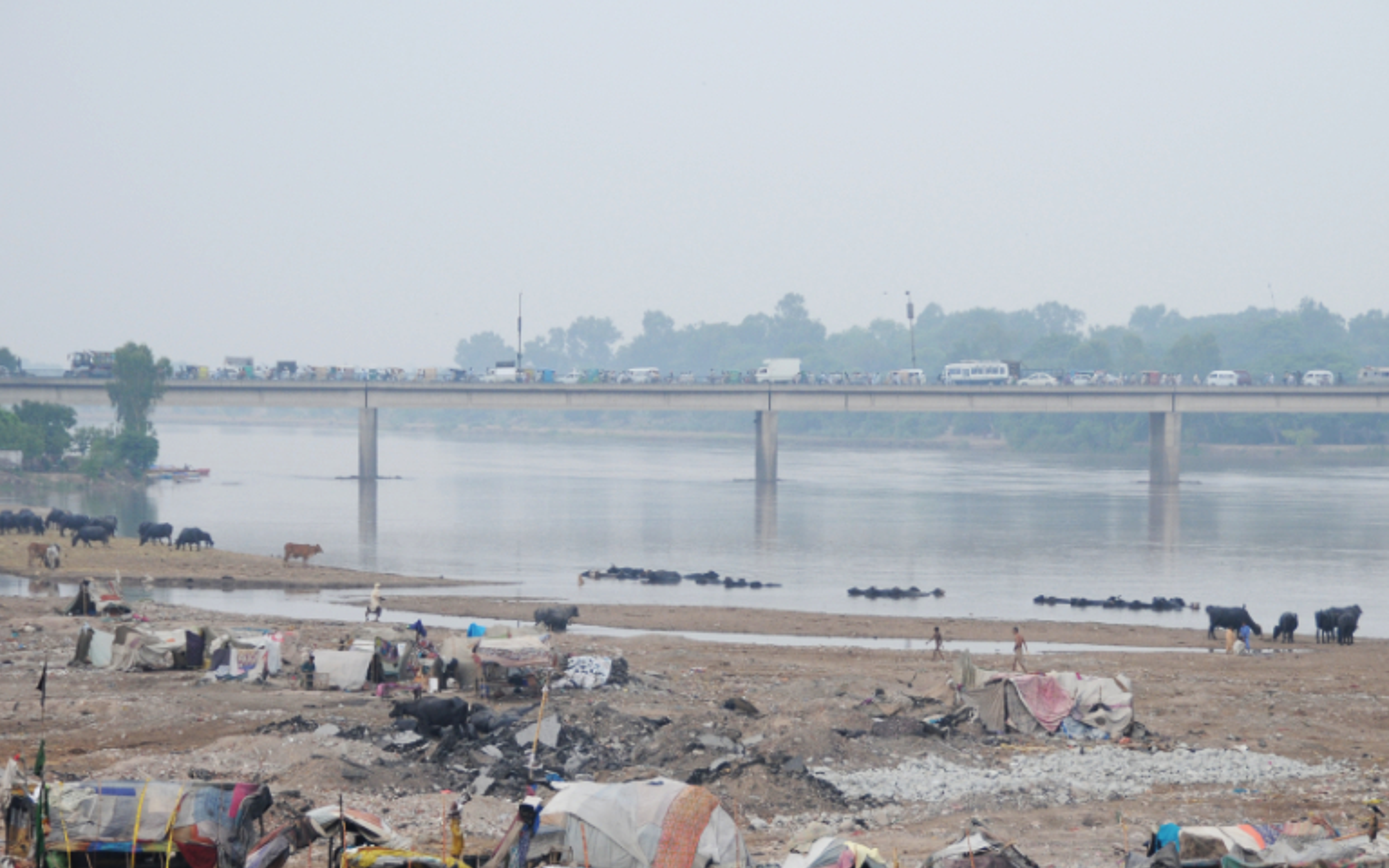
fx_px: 6019
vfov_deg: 8.2
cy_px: 519
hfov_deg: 13.2
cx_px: 694
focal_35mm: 159
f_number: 5.6
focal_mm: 80
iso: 250
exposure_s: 1/1000
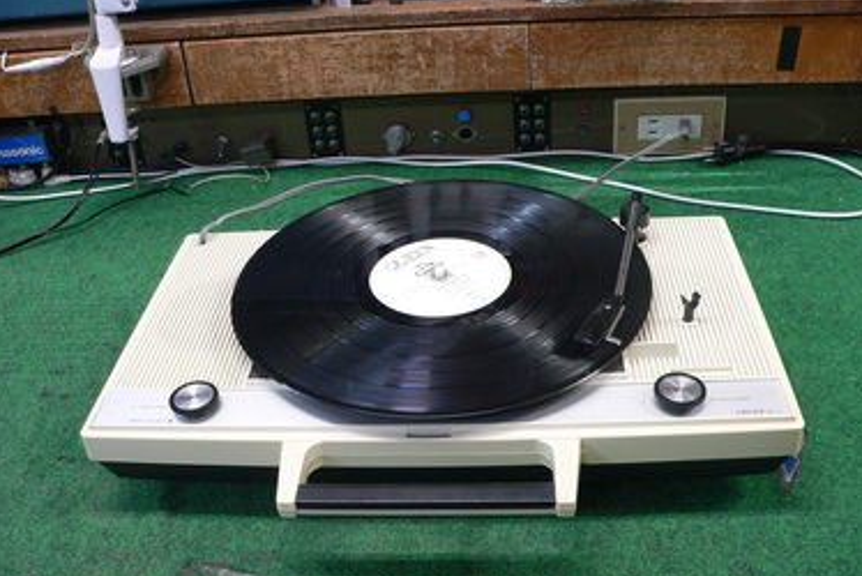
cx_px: 429
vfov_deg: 35.1
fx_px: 911
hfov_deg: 50.7
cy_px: 271
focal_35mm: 38
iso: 200
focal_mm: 6
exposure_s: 1/20
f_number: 2.8
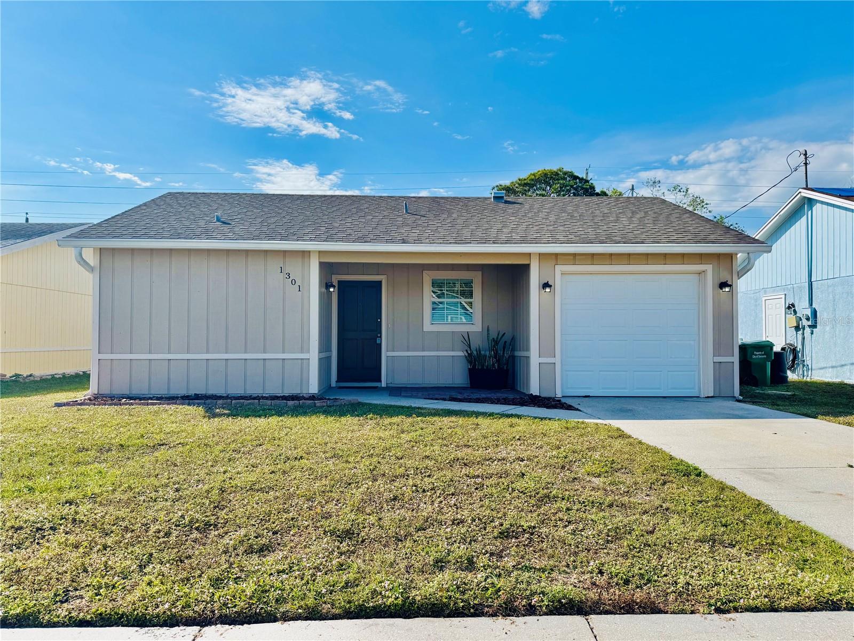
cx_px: 427
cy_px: 320
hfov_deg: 71.6
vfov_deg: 56.8
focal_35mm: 24
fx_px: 592
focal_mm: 6.76
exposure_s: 1/5348
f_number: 1.78
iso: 80
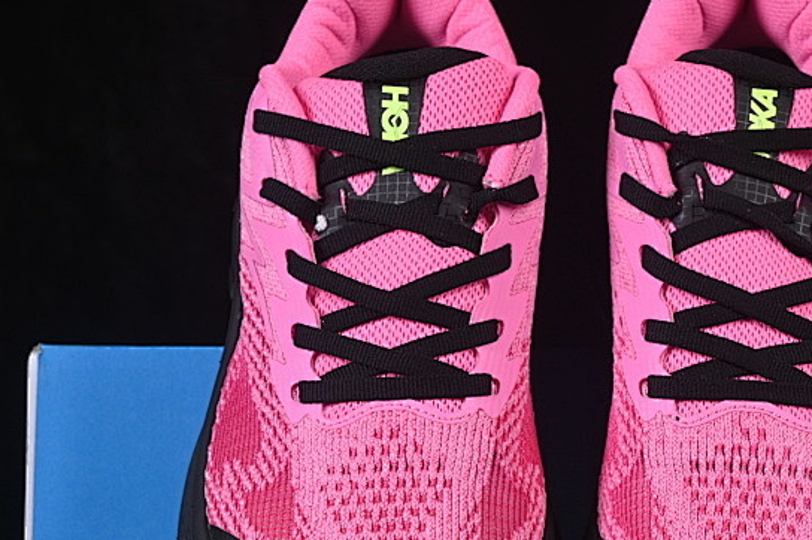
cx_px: 563
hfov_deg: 13.8
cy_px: 385
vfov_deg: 9.2
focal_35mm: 149
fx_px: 3359
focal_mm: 50
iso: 160
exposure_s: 1/80
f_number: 8
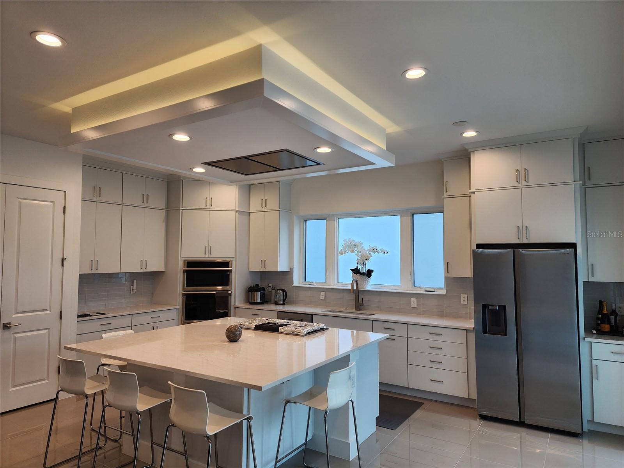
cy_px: 234
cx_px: 312
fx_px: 415
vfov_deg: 58.9
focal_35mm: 23
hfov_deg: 73.9
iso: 64
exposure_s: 1/180
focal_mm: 6.4
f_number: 1.8
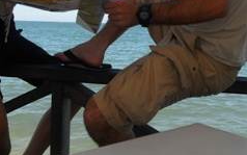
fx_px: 343
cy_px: 23
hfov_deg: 39.2
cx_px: 86
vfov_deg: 24.8
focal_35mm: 51
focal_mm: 4.9
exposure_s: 1/1000
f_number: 3.2
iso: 80
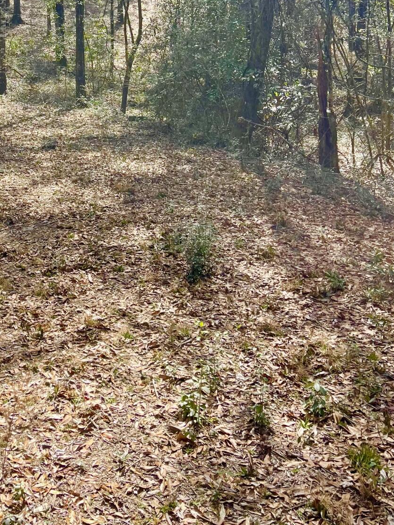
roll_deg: +1.8
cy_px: 98
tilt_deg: -6.6
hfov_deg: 31.2
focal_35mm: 45
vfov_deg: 40.2
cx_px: 67
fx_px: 683
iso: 32
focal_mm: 5.1
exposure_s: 1/1164
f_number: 1.6
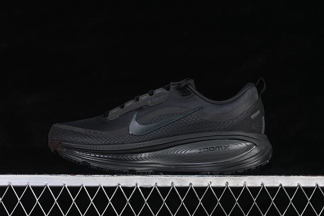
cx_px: 162
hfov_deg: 27.0
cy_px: 108
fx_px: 675
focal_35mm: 75
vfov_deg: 18.2
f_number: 6.3
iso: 160
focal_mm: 50
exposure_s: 1/60
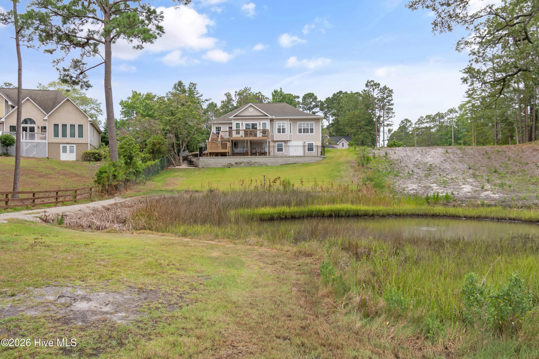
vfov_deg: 43.6
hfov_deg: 61.9
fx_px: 449
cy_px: 180
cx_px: 270
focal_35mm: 30
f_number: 5.6
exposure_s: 1/80
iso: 100
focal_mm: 20
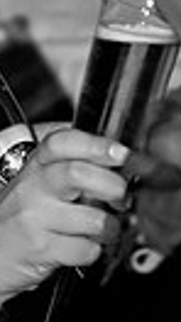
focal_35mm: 401
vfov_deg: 5.4
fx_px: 3428
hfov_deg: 3.0
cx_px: -141
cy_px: 27
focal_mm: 75
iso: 400
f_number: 3.2
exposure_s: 1/200
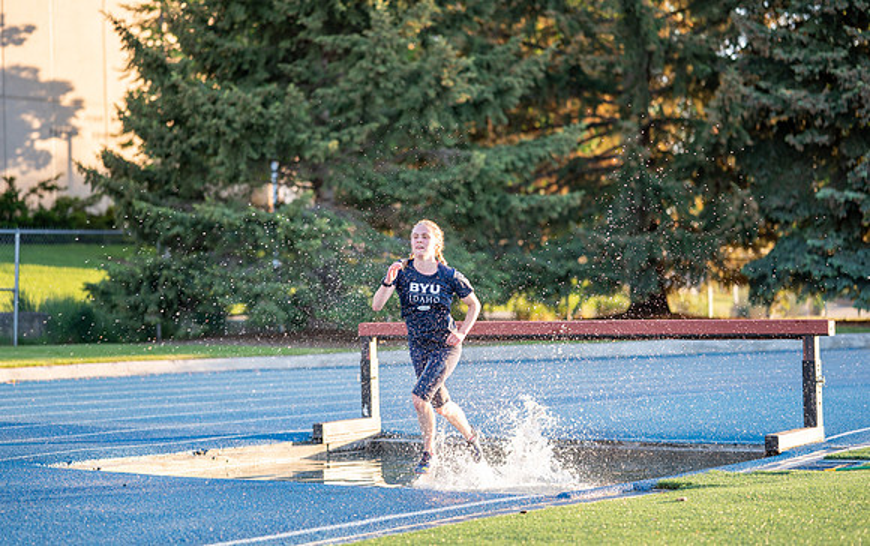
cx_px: 450
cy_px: 247
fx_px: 2124
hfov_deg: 23.2
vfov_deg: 14.6
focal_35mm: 89
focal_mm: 85
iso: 160
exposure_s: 1/500
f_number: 1.8
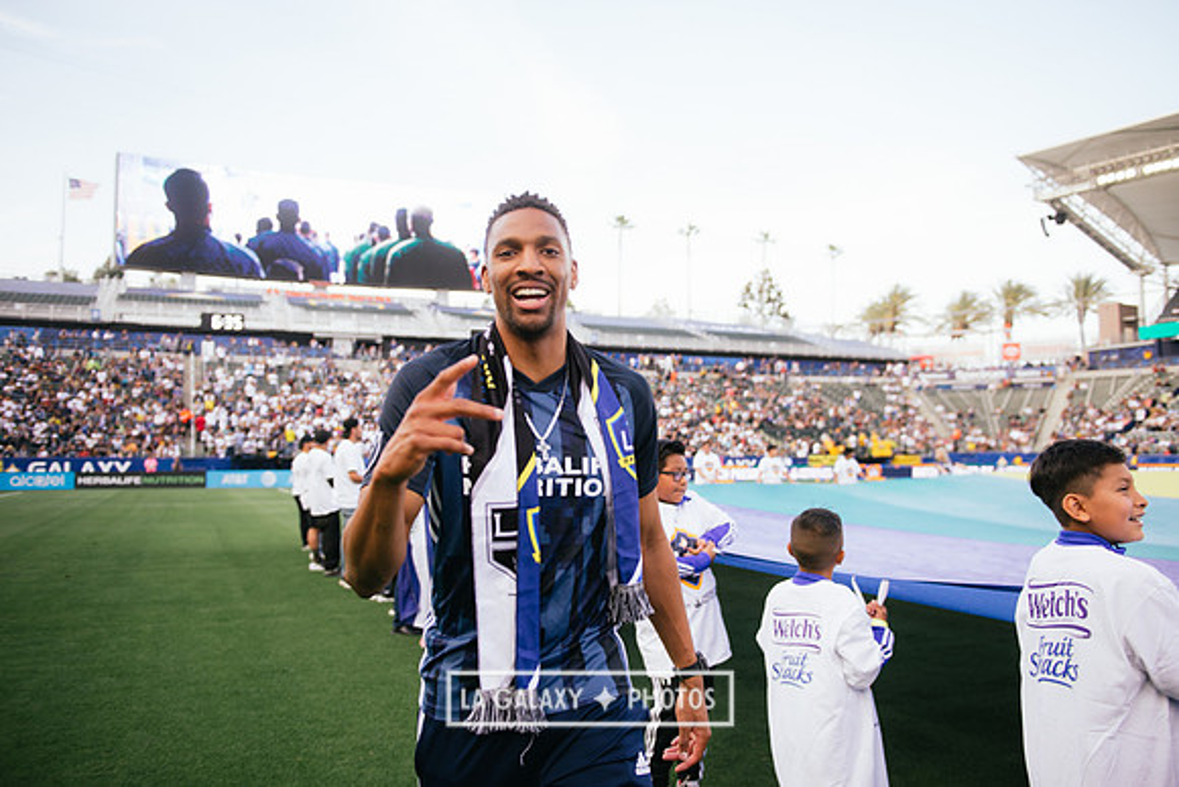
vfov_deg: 42.3
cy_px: 394
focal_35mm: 31
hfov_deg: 60.3
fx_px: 1015
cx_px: 590
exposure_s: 1/800
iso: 400
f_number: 2.8
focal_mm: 31
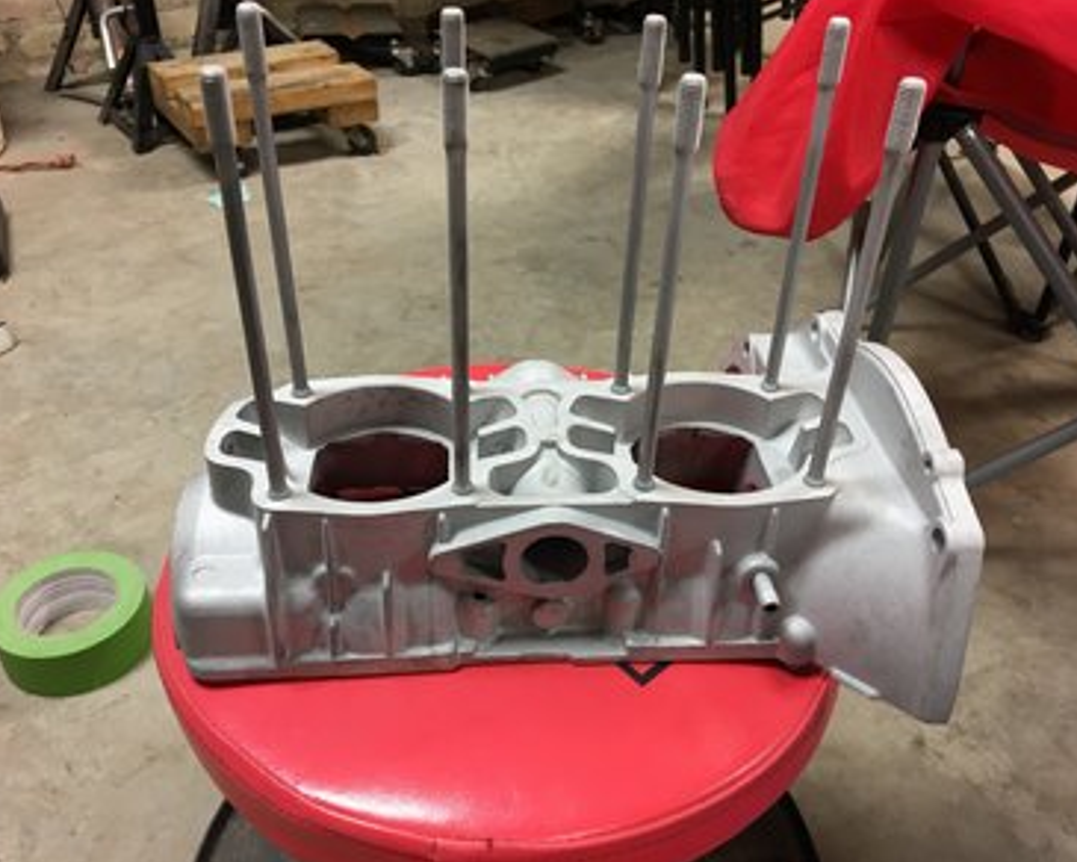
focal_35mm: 31
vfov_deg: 47.1
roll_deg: -2.5
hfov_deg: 57.2
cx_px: 564
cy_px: 431
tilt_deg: -37.6
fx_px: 988
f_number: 2.2
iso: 50
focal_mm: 4.15
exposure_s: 1/30
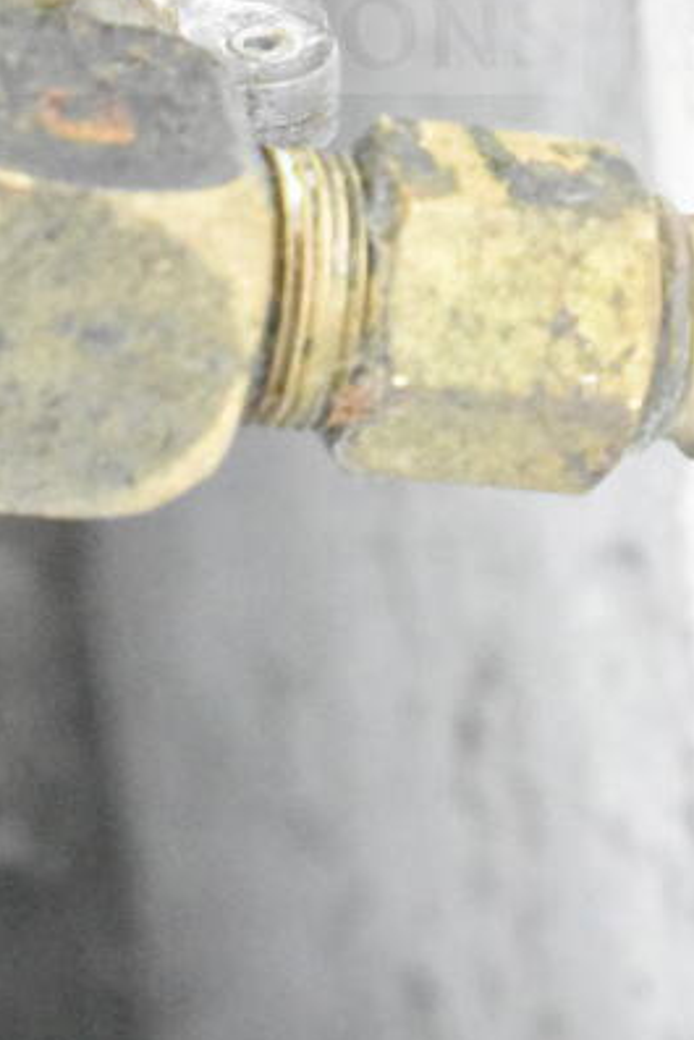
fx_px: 5493
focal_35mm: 190
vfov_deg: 10.7
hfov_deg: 7.2
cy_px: -115
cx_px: 288
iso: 20000
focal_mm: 55
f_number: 5.6
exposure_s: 1/100
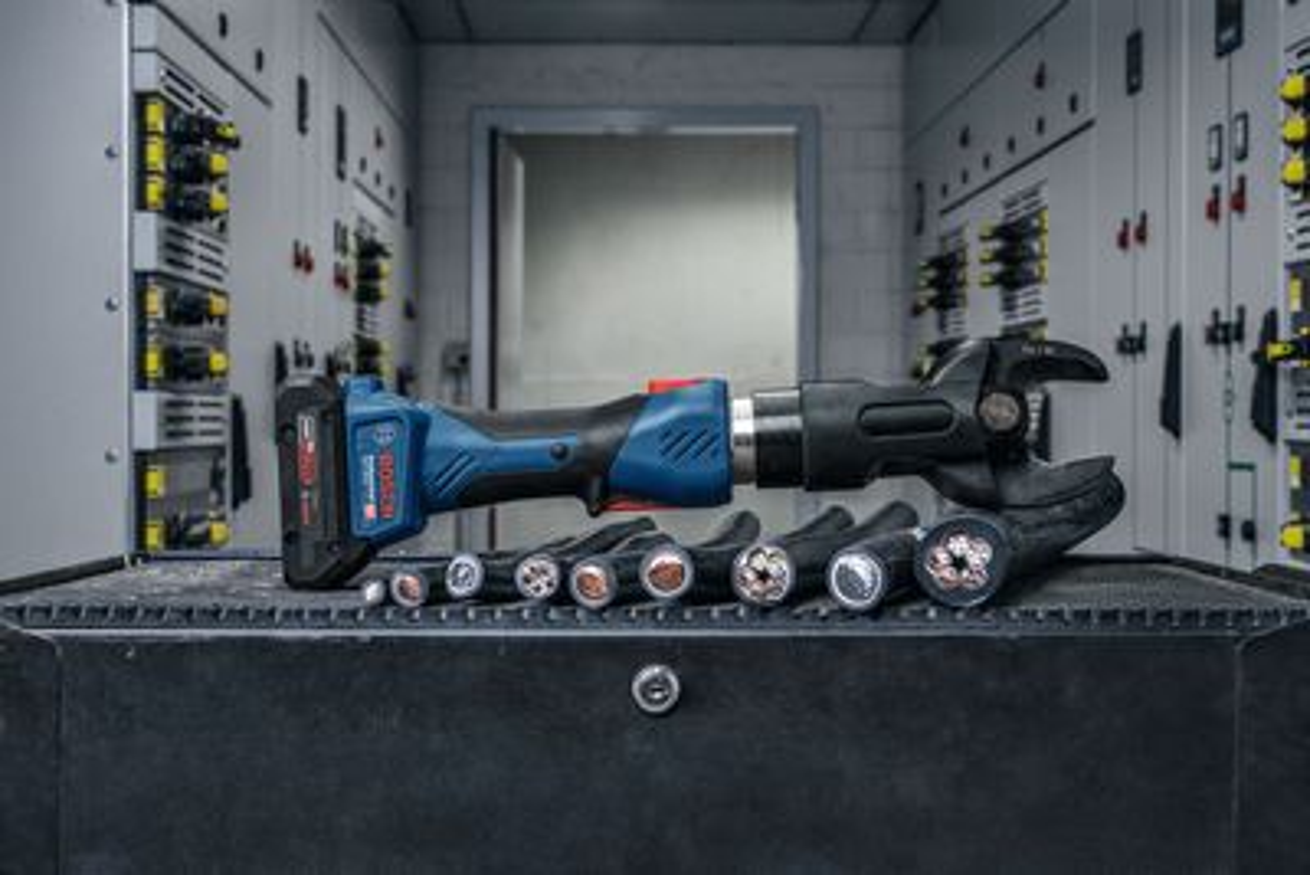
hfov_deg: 28.8
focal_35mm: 70
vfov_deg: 19.5
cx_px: 655
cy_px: 438
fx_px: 2548
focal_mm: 70
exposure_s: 1/40
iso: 640
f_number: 14
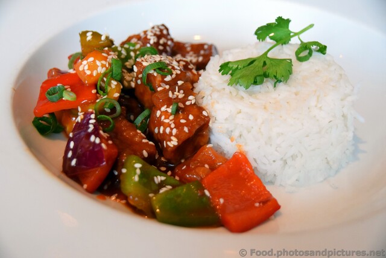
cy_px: 129
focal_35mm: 57
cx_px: 193
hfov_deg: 35.0
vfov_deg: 23.8
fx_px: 611
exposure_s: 1/125
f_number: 4.2
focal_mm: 38
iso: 2500
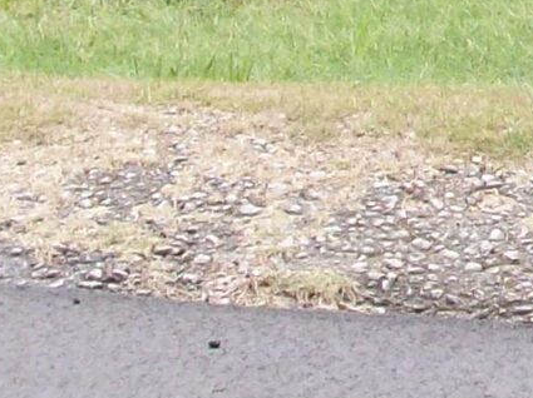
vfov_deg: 6.8
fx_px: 3154
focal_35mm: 205
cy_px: -645
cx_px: 1012
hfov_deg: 9.2
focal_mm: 5.7
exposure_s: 1/207
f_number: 2.8
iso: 64
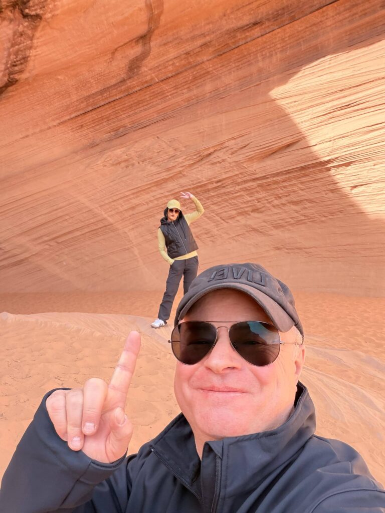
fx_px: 445
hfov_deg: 46.8
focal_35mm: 30
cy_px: 256
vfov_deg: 60.0
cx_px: 192
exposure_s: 1/224
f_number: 1.9
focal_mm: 2.71
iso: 64
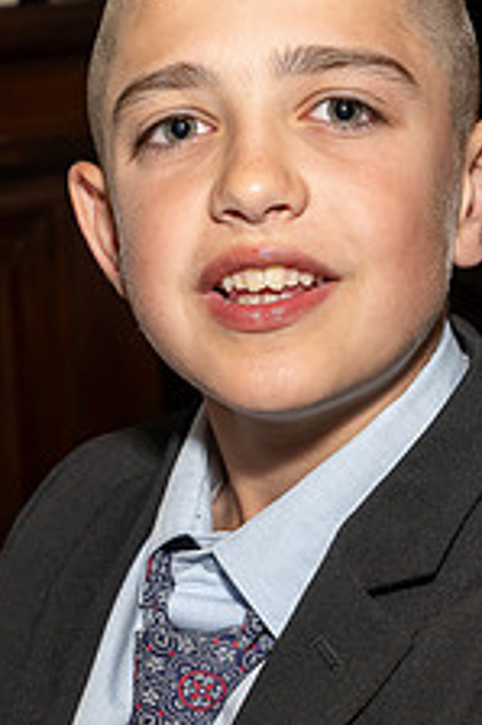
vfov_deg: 14.1
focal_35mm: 146
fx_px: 2936
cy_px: 291
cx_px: 173
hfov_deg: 9.4
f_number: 8
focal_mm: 42
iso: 500
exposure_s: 1/250
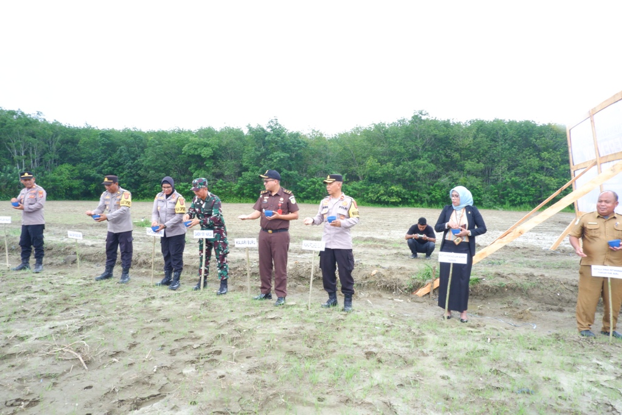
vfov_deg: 55.1
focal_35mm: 23
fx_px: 397
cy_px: 208
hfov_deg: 76.1
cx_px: 311
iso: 1250
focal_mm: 15
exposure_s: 1/25
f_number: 20
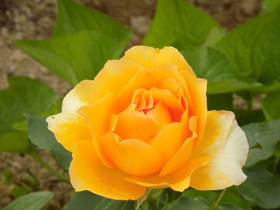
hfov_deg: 7.0
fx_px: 2305
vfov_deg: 5.2
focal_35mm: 285
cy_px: 111
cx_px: 135
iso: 80
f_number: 5.7
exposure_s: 1/100
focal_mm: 46
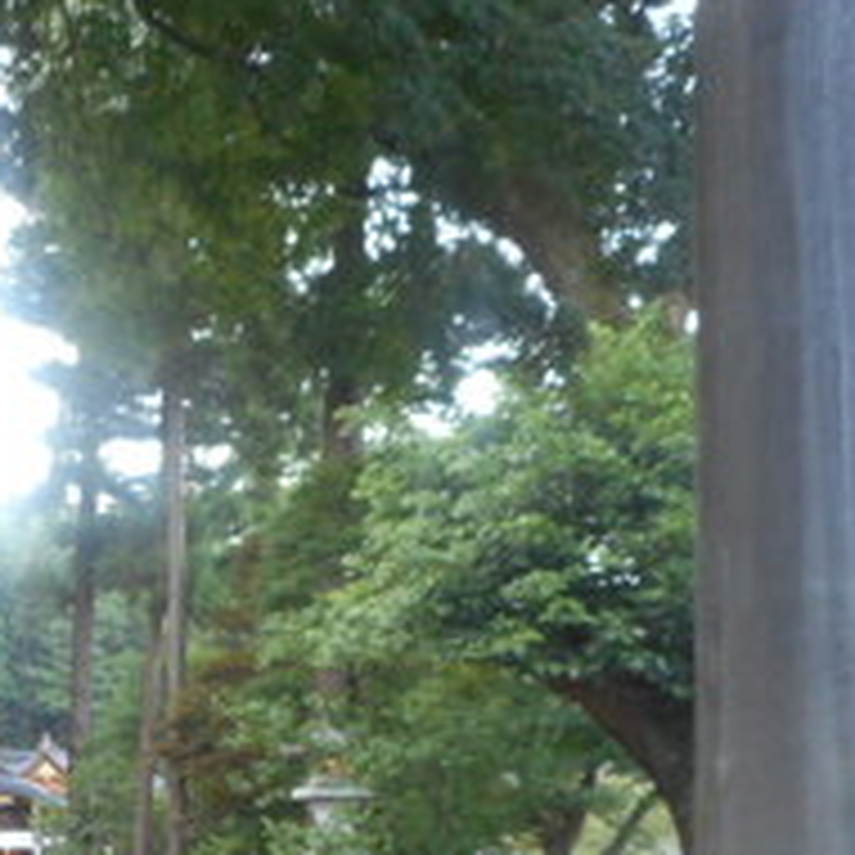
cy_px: 680
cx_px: -27
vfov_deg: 26.0
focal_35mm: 65
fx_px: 1816
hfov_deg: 25.0
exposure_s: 1/30
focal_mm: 4.5
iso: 180
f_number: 3.7
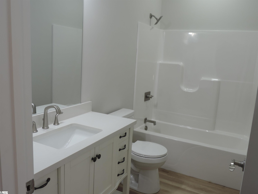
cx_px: 129
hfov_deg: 60.0
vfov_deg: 46.8
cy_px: 97
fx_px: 224
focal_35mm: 30
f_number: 3.1
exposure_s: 1/30
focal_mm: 5.3
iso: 90
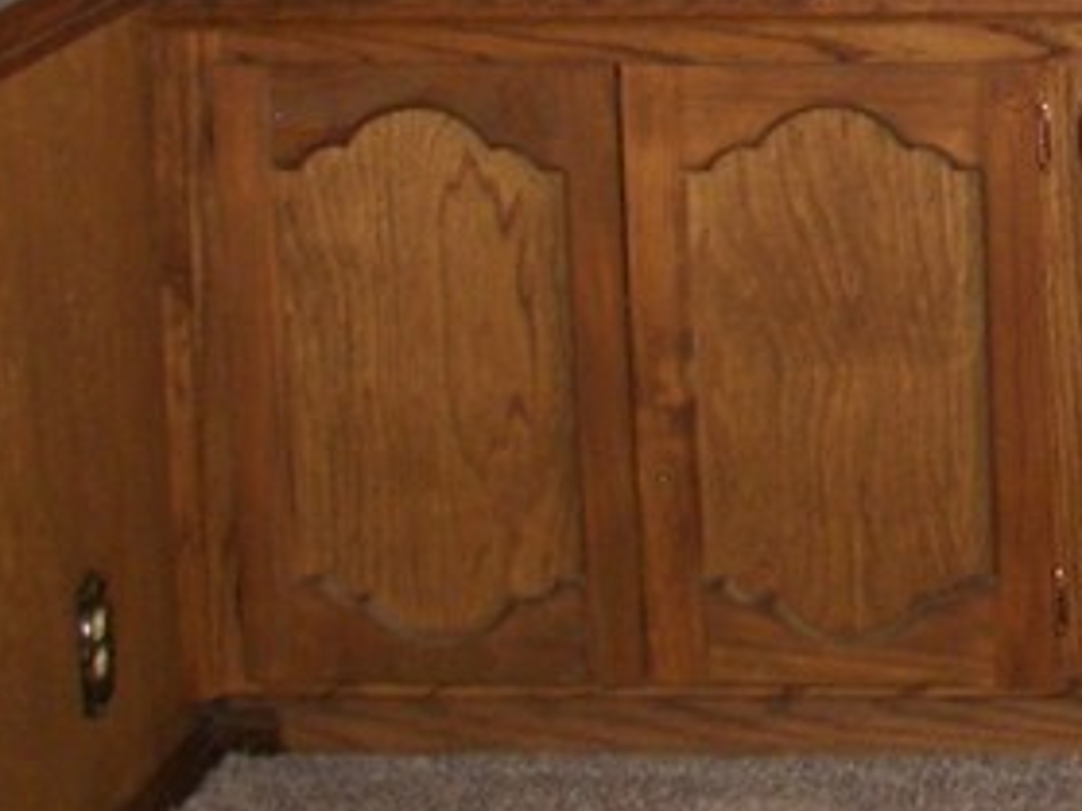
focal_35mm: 132
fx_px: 4124
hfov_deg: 14.4
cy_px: -47
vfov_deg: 11.1
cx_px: 1392
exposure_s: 1/30
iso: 100
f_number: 2.8
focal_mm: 6
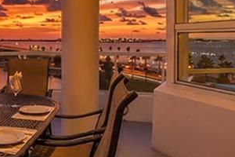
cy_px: 42
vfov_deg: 32.1
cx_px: 5
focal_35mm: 41
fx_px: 268
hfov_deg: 41.7
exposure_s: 1/6
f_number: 8
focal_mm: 12
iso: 100
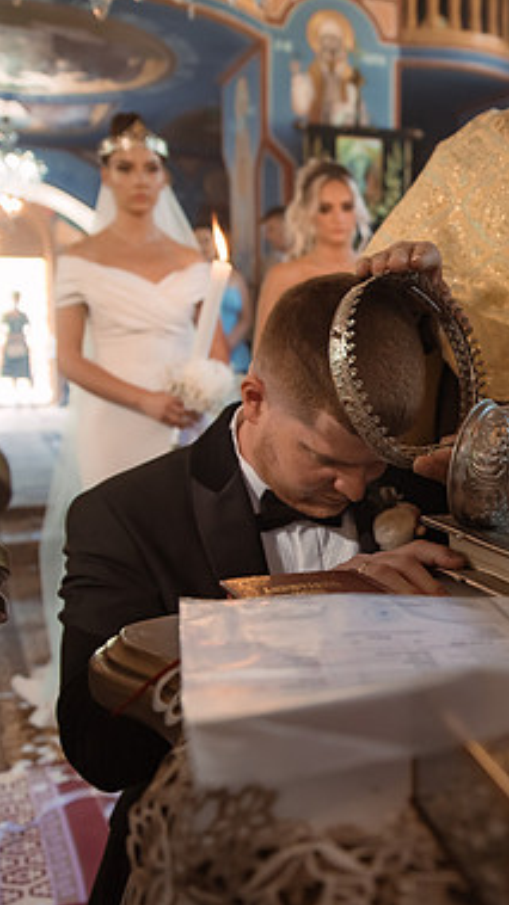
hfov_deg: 28.5
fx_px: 960
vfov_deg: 50.5
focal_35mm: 40
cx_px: 464
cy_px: 475
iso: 1250
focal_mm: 24
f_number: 2.8
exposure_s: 1/200
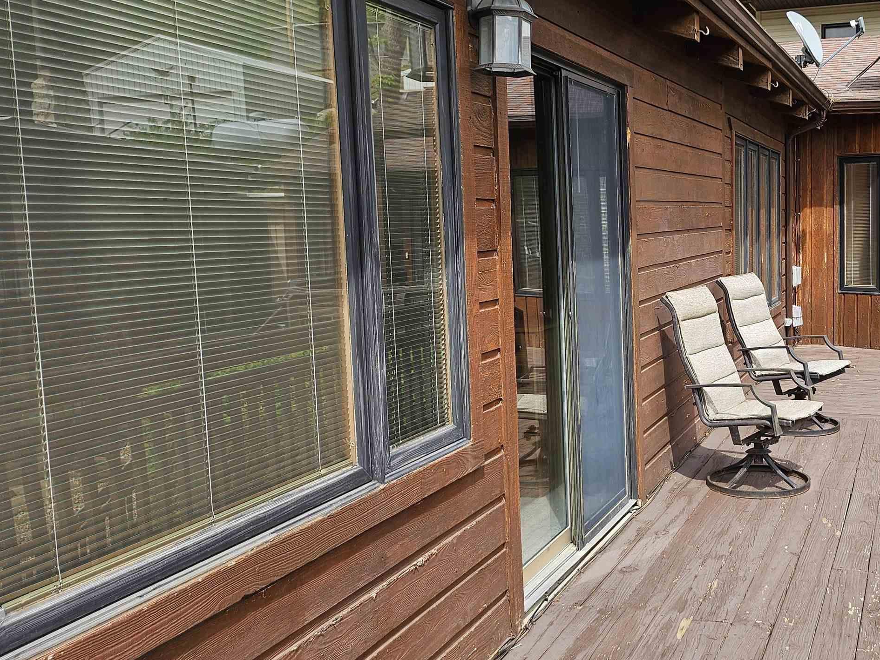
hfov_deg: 46.0
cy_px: 335
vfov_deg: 36.8
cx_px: 670
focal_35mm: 39
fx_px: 992
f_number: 1.8
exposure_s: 1/1433
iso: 50
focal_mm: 5
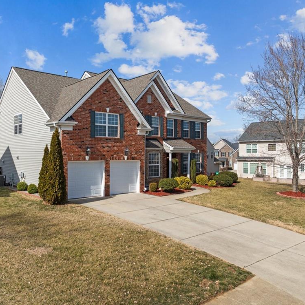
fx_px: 289
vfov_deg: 55.6
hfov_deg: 55.3
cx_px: 126
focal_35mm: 29
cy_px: 150
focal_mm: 12.29
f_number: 2.8
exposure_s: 1/1600
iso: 100
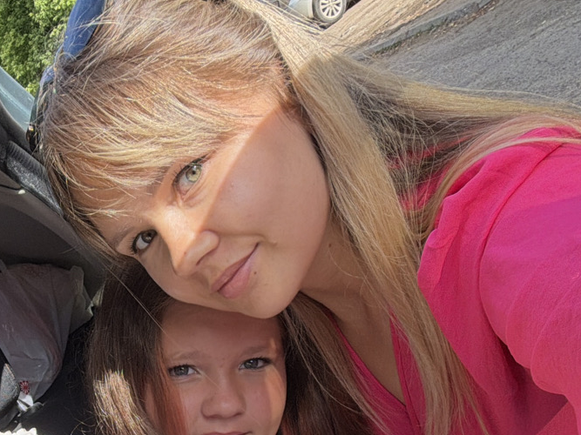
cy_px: 492
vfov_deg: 30.3
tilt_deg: -23.4
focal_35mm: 42
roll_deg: +37.9
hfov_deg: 43.1
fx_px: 705
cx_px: 133
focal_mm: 2.22
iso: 50
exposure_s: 1/502
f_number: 2.2
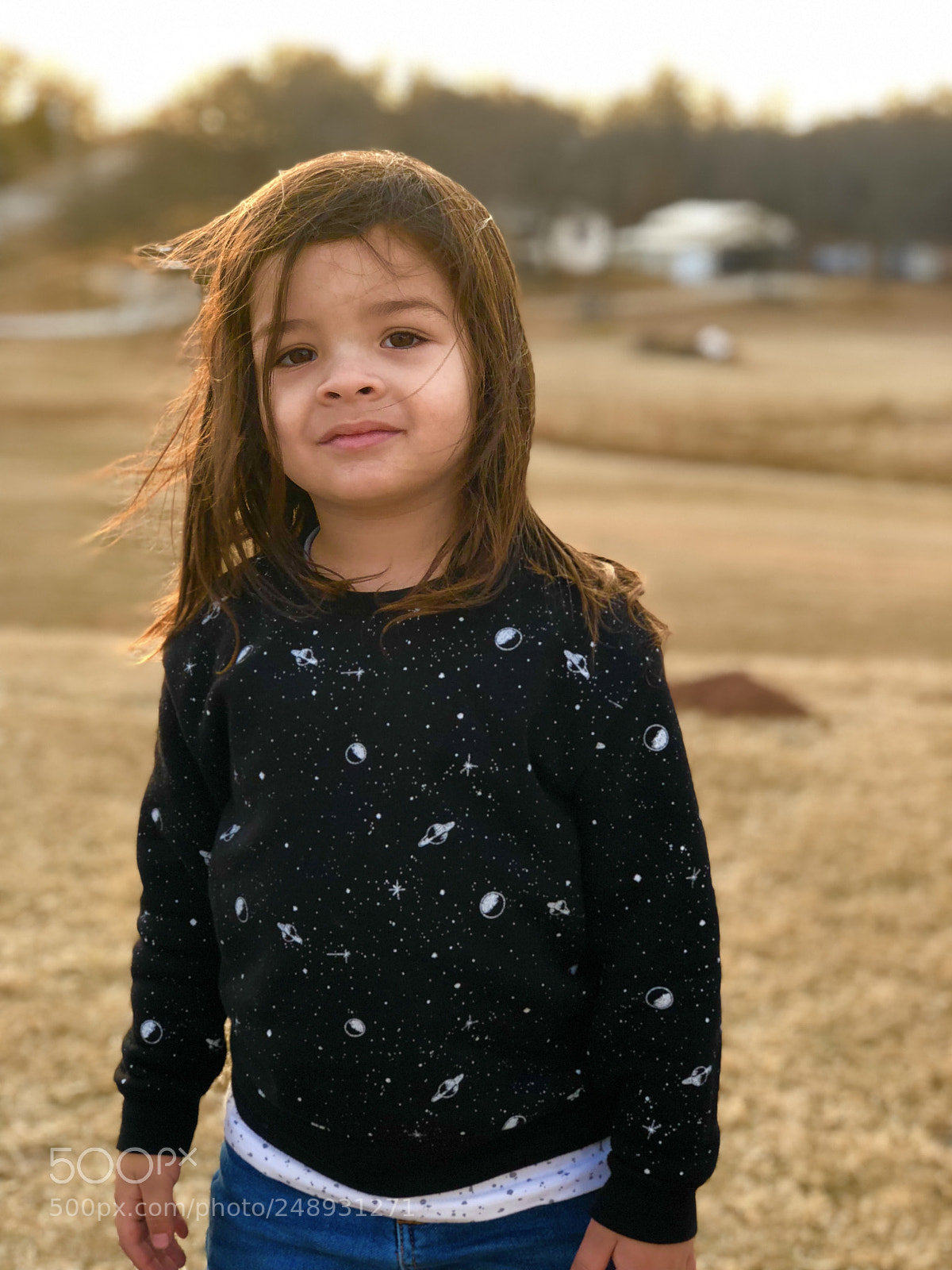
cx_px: 476
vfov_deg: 33.8
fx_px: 2090
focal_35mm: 57
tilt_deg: -11.3
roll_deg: +0.3
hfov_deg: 25.7
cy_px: 635
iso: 50
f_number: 2.8
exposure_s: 1/60
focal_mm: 6.6
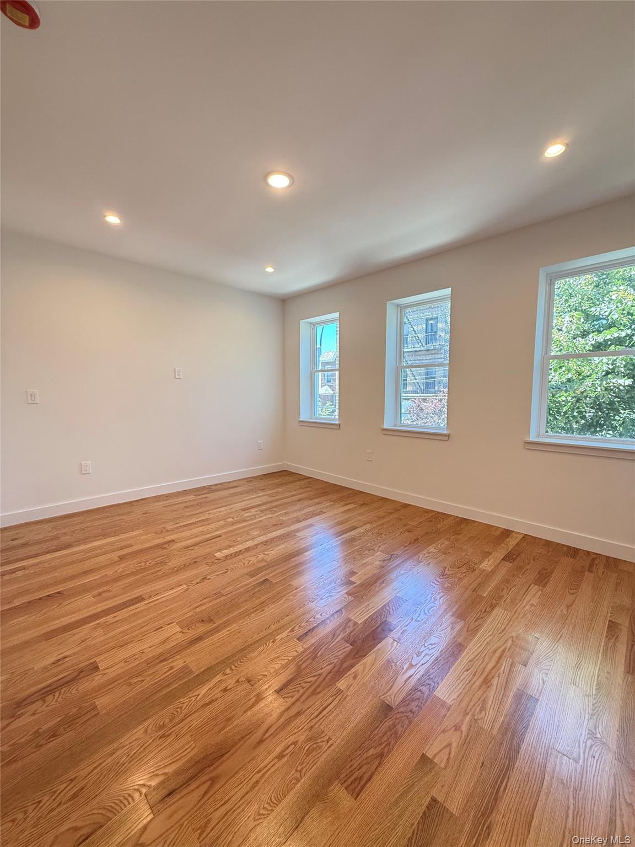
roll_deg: -0.2
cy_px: 424
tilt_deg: -4.6
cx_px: 318
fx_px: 342
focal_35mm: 14
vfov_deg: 102.1
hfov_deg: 85.7
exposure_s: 1/120
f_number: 2.2
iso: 250
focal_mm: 2.22
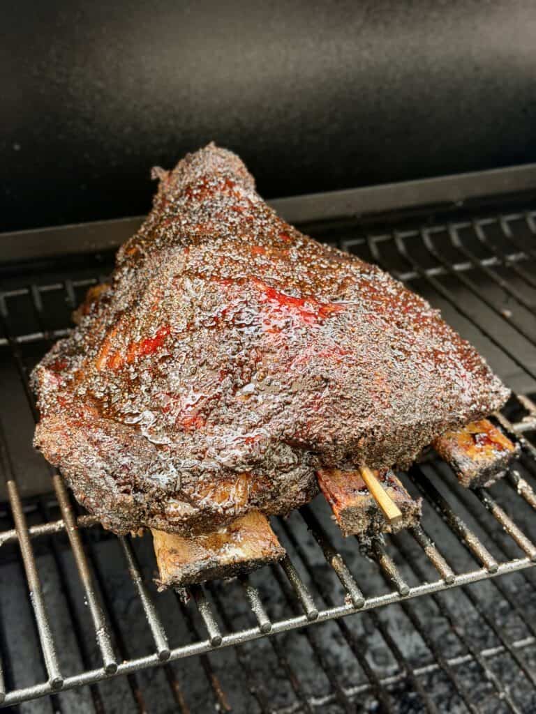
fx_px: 991
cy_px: 357
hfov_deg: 30.3
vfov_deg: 39.7
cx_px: 268
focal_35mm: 48
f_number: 1.78
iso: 50
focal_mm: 6.76
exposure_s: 1/183
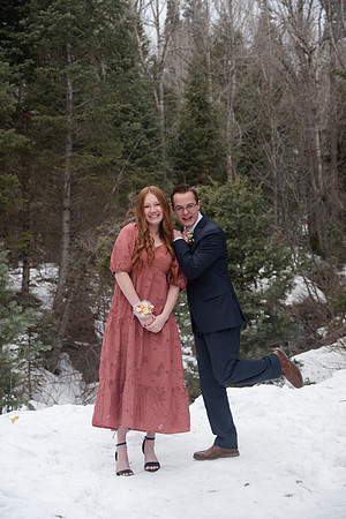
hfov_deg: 21.9
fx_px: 894
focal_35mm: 62
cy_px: 260
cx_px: 173
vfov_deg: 32.4
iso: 320
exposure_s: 1/125
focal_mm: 62
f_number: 5
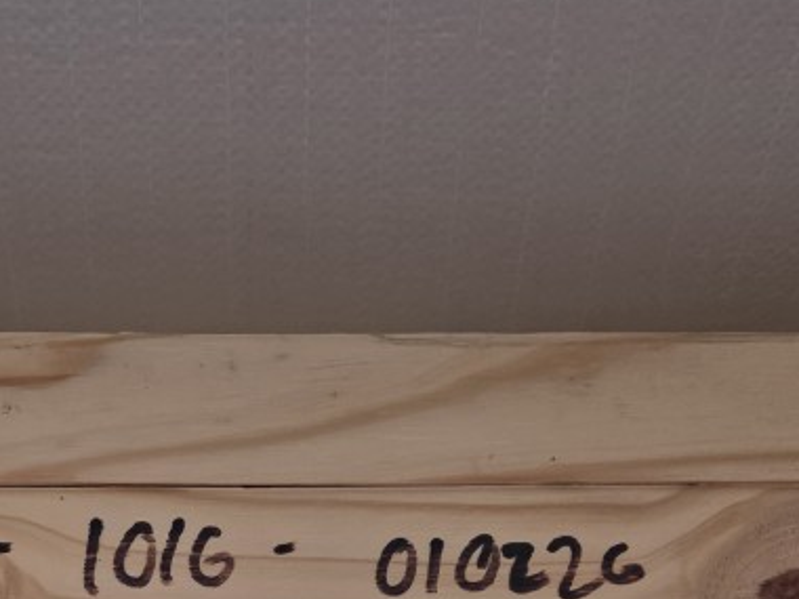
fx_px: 1431
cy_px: 658
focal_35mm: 62
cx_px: 166
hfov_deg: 30.5
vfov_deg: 22.3
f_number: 1.8
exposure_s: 1/180
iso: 125
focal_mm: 5.4
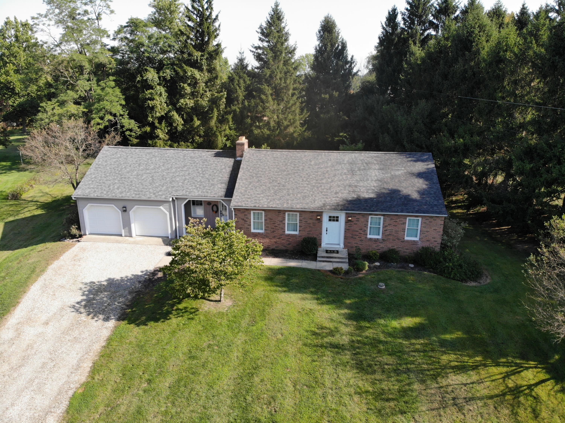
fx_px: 392
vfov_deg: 56.8
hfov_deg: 71.6
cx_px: 282
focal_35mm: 24
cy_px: 212
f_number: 2.8
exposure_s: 1/424
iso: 113
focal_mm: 4.5
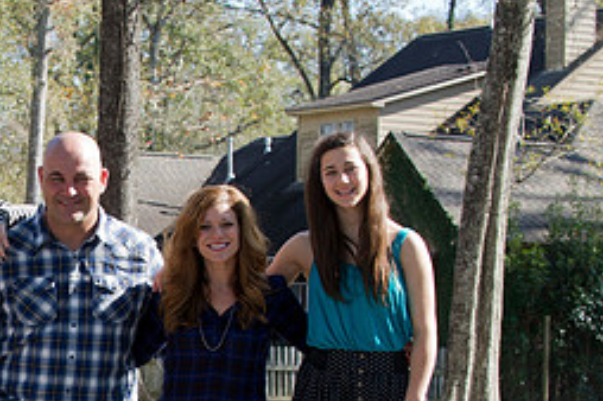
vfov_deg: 8.5
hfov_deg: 12.7
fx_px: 2678
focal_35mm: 160
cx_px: -9
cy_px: 399
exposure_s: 1/250
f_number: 6.3
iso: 400
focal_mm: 70
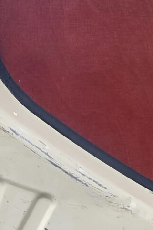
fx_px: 810
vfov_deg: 16.1
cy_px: 130
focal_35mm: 127
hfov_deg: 9.8
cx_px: 342
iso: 50
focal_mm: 6.25
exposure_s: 1/359
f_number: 1.7
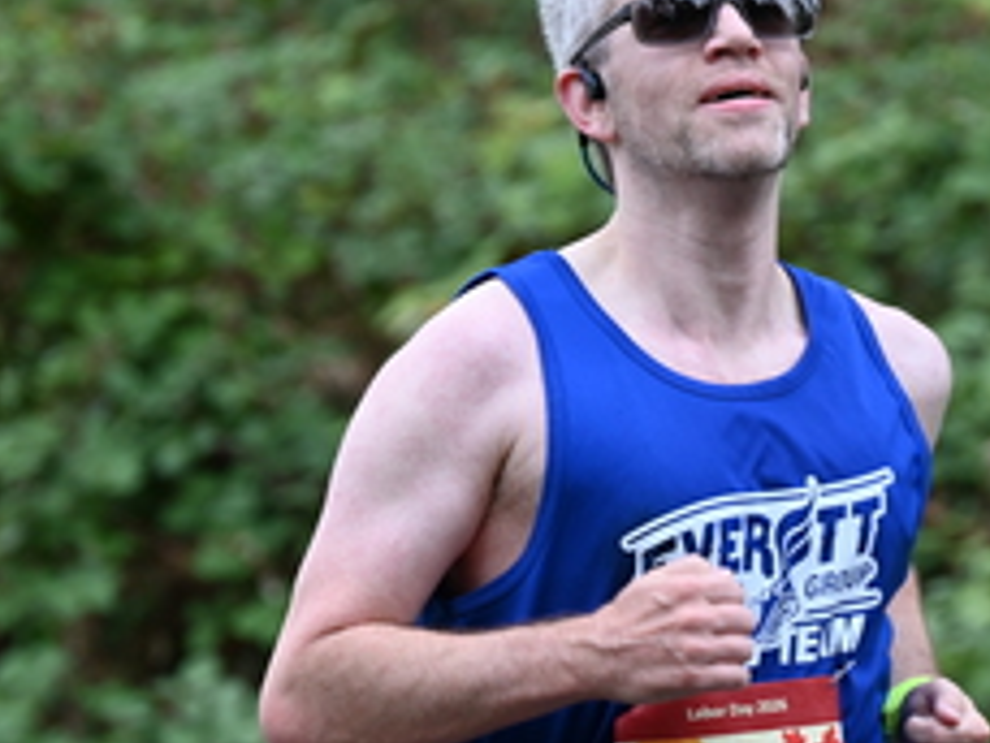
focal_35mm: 462
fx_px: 13220
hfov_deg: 4.3
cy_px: 404
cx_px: 774
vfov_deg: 3.2
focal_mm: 200
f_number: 6.3
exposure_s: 1/250
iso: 500
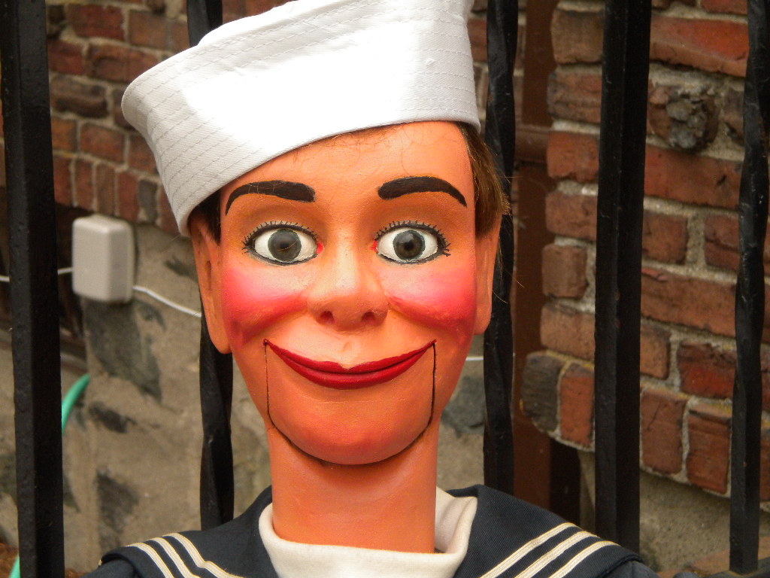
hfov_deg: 20.4
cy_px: 289
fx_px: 2135
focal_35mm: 96
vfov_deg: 15.4
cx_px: 385
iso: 306
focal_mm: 17.3
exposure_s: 1/463
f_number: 5.7
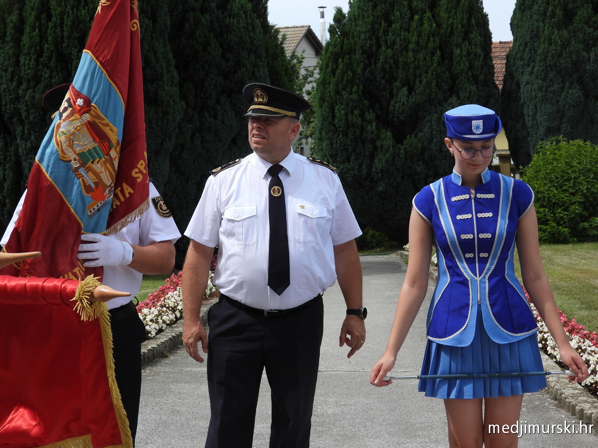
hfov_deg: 24.4
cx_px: 299
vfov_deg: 18.4
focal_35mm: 80
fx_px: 1382
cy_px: 224
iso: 100
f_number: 3.5
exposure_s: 1/800
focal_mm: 14.4
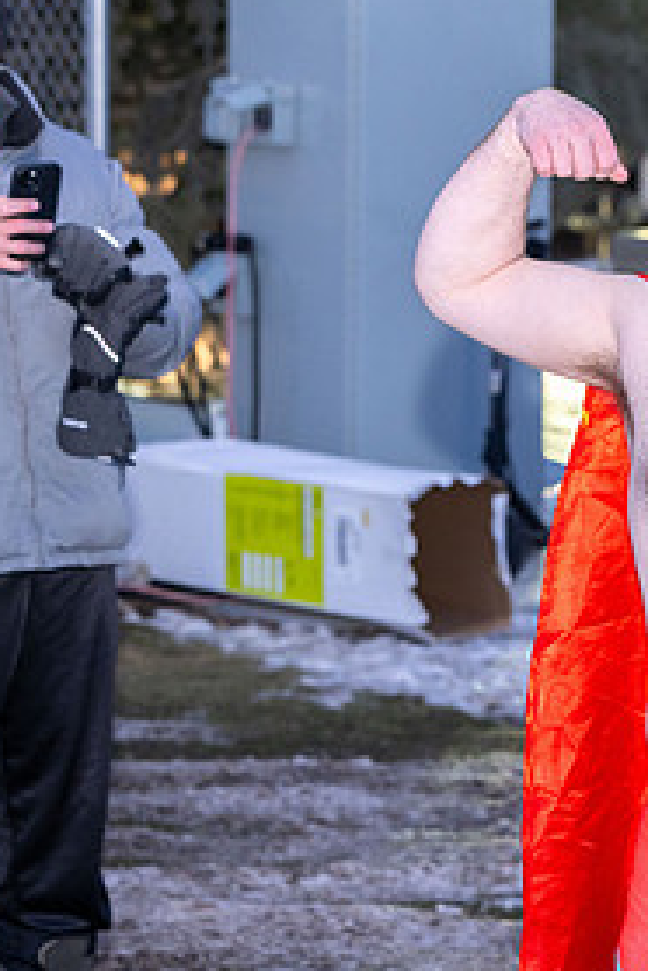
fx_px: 4212
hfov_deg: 8.7
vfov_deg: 13.2
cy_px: 477
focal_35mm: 156
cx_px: 779
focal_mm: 70
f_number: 4.5
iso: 640
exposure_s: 1/200
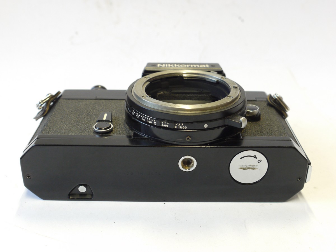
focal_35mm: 46
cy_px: 126
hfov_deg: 41.2
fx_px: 446
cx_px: 168
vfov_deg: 31.5
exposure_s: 1/30
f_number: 7.1
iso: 800
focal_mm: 23
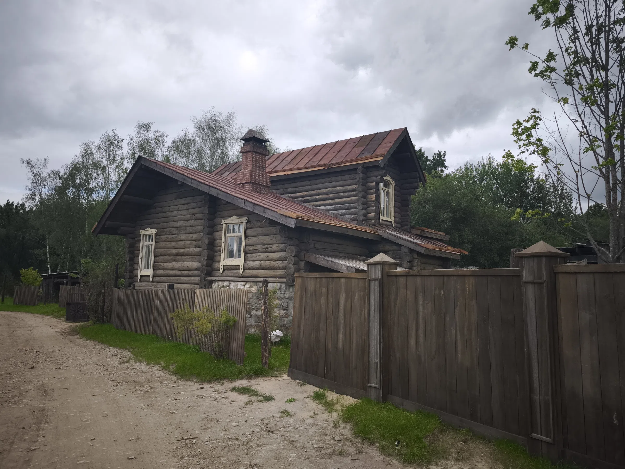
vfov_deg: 58.9
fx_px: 415
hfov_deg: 73.9
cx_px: 312
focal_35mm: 23
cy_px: 234
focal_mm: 6.57
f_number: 1.6
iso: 50
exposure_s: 1/1702
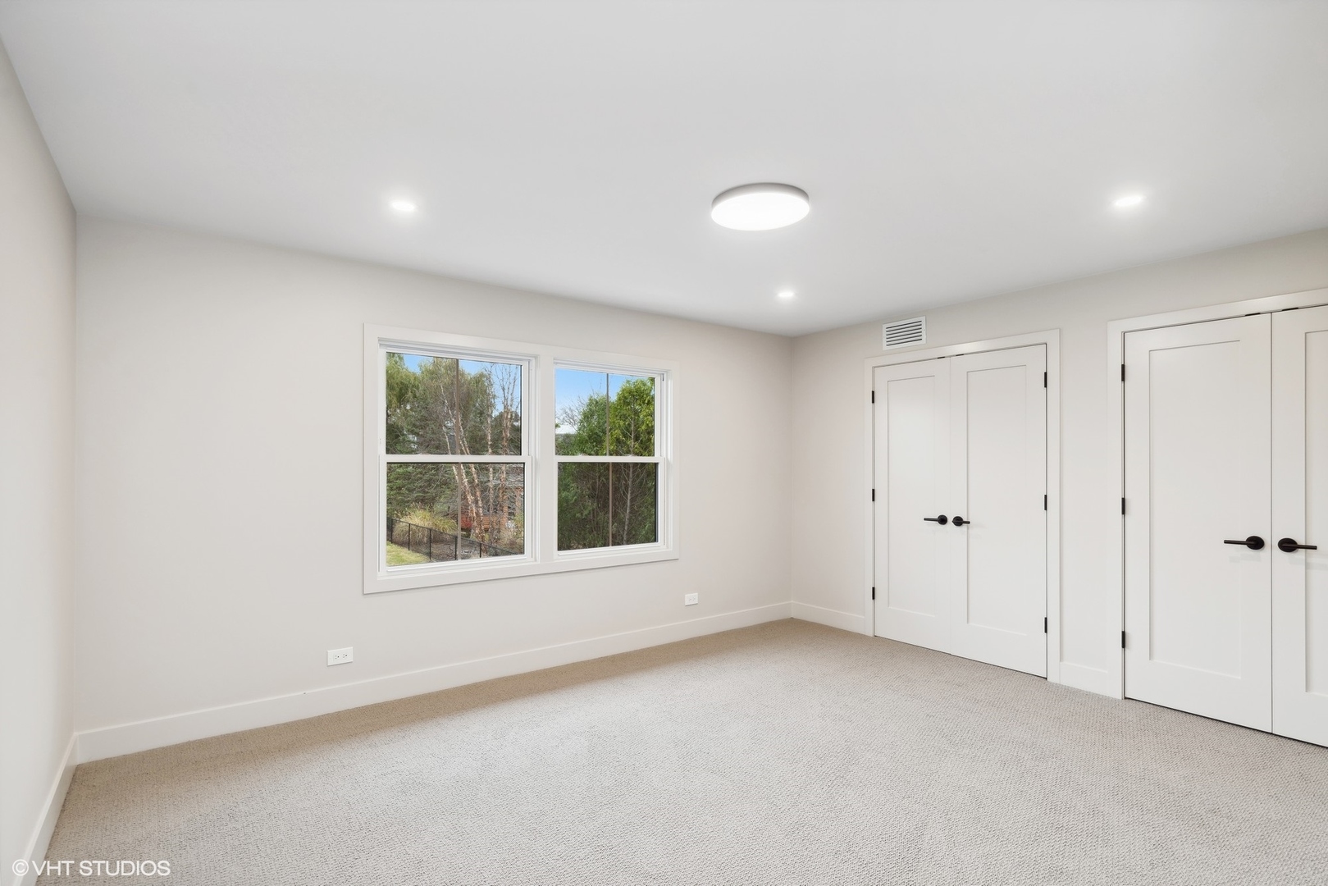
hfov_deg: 93.3
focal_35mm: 17
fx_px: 627
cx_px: 664
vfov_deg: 70.5
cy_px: 443
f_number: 8
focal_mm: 17
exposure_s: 1/20
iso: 200
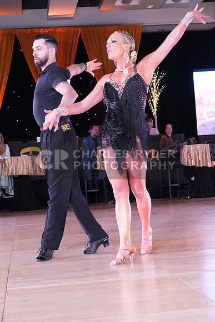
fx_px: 636
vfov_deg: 28.4
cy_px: 161
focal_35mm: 71
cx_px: 108
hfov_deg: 19.2
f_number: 7.1
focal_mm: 71
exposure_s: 1/250
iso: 10000
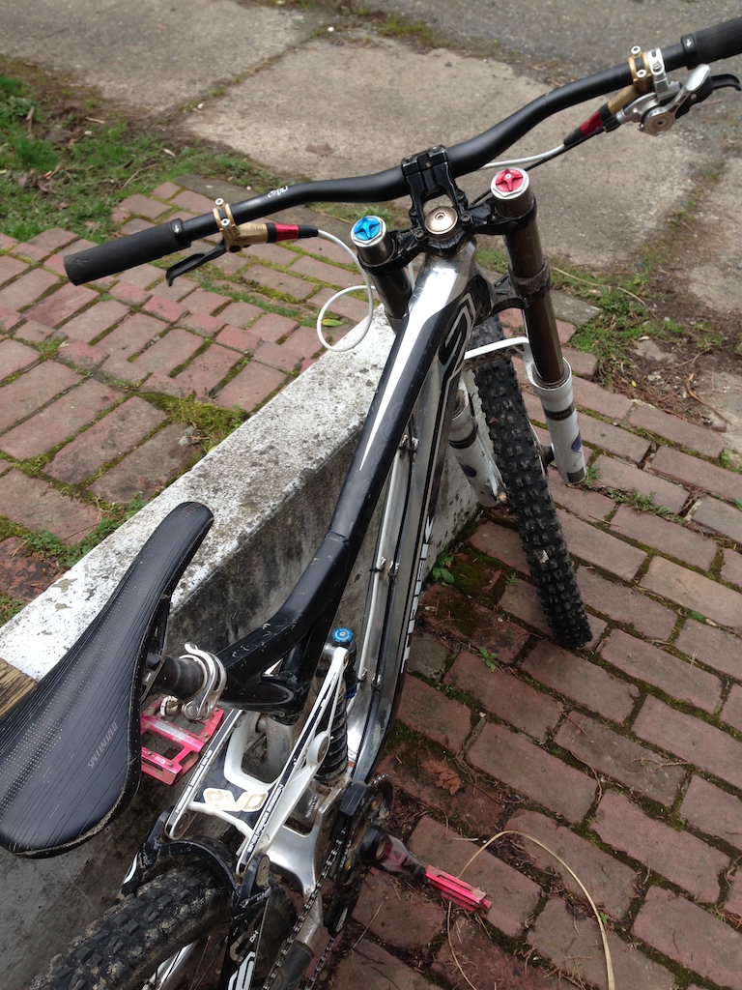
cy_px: 495
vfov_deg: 55.4
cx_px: 371
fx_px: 943
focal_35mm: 33
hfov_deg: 42.9
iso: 50
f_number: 2.4
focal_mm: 4.12
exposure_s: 1/323
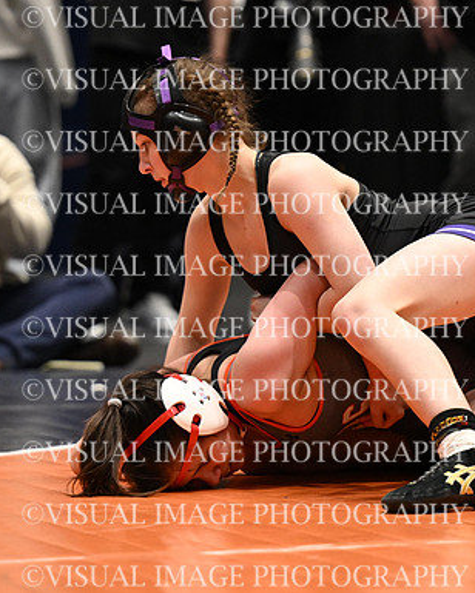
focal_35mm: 286
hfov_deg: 5.4
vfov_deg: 6.8
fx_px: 5026
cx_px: 245
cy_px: 296
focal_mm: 135
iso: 3600
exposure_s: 1/960
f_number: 2.8
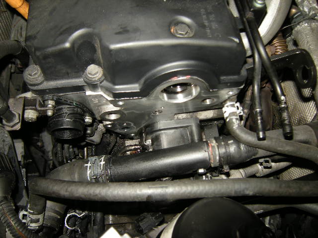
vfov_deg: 49.7
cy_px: 119
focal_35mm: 28
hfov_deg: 63.4
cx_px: 159
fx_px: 257
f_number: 2.8
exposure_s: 1/60
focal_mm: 4.7
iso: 64
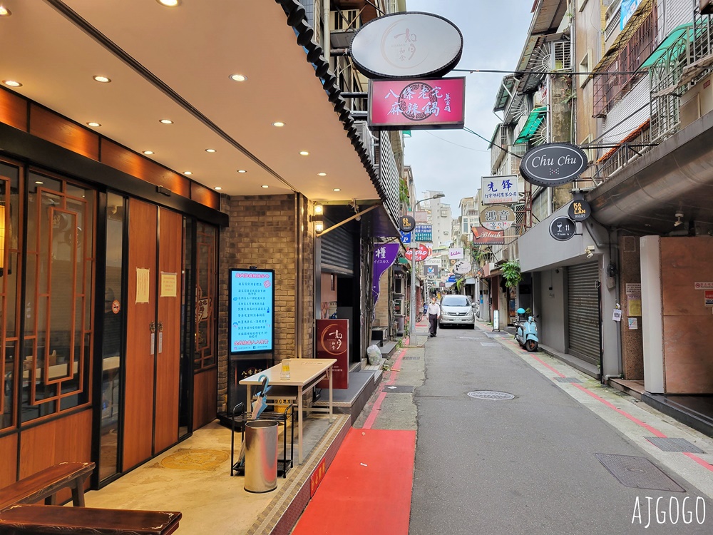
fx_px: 536
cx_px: 356
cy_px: 268
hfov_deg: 67.3
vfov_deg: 53.1
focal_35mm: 26
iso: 80
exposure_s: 1/120
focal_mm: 5.4
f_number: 1.8
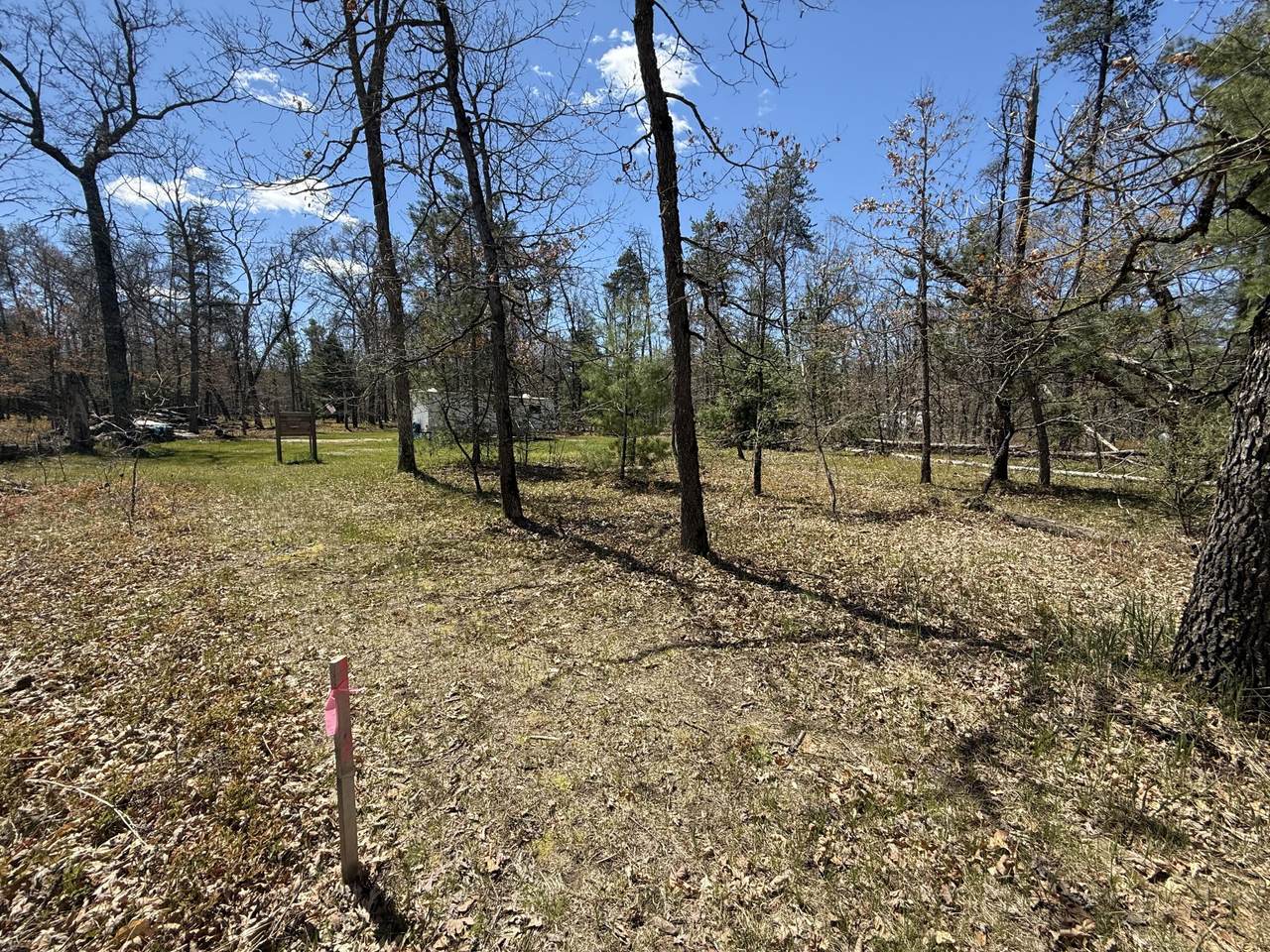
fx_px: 514
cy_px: 476
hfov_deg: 102.1
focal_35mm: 14
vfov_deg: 85.7
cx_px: 635
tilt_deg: -5.8
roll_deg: -0.3
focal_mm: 2.22
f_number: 2.2
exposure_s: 1/1033
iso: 50
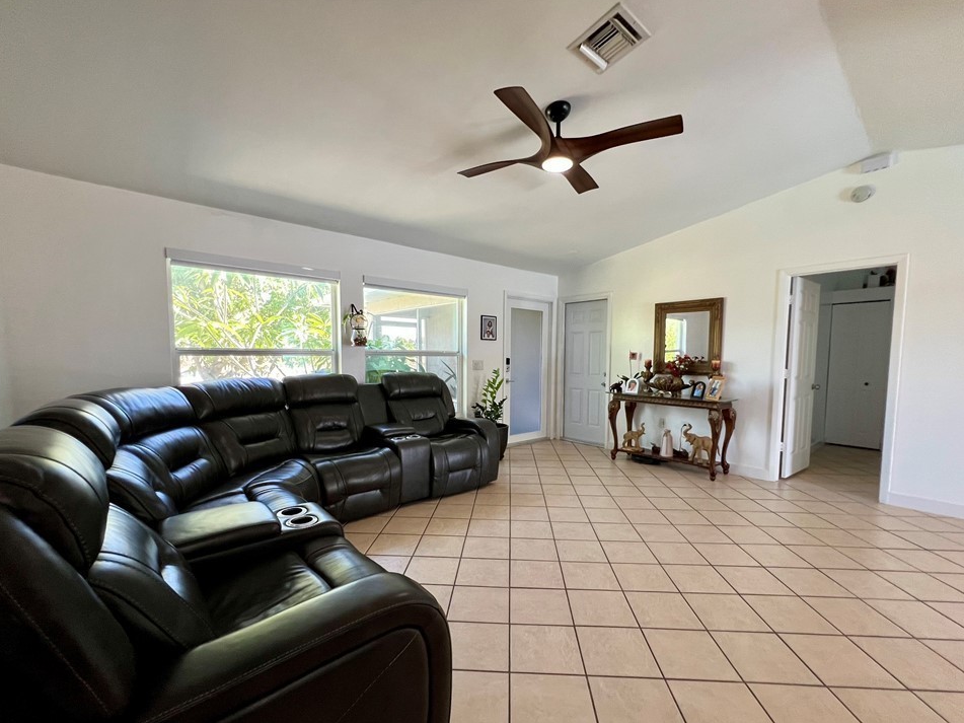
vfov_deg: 85.6
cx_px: 487
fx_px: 390
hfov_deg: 102.1
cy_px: 383
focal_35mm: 14
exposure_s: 1/120
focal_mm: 1.57
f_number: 1.8
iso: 250
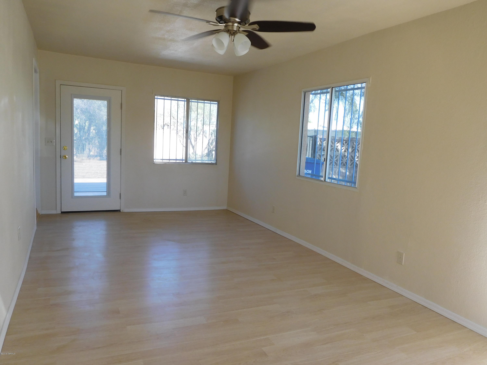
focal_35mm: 25
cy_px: 182
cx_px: 244
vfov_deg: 54.9
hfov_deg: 69.4
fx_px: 352
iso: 125
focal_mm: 4.5
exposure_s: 1/160
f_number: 3.4
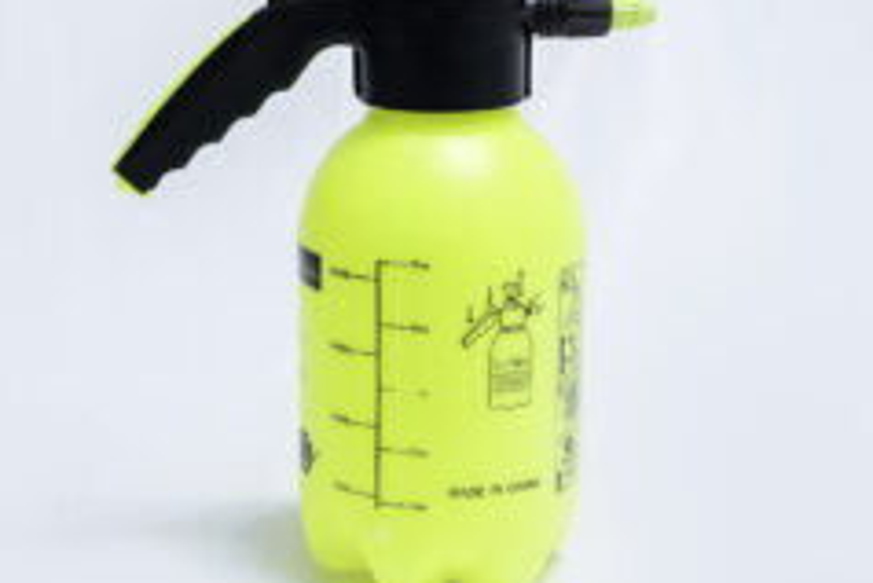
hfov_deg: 27.3
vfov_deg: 18.4
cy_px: 226
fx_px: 1796
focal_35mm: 74
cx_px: 370
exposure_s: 1/200
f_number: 9
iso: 3200
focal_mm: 41
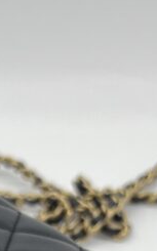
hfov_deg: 11.2
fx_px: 788
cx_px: -21
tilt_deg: -40.8
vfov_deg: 16.1
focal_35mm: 115
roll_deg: +2.3
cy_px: 407
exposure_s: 1/155
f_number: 1.5
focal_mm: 5.7
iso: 40
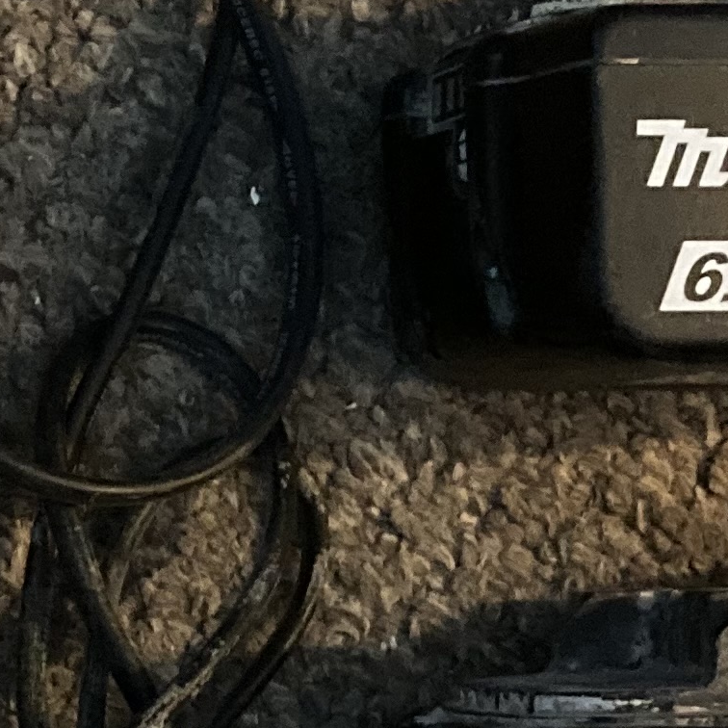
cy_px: 576
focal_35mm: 132
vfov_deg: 13.2
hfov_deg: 12.6
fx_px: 3141
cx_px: -318
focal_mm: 3.99
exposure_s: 1/20
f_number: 1.8
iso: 640
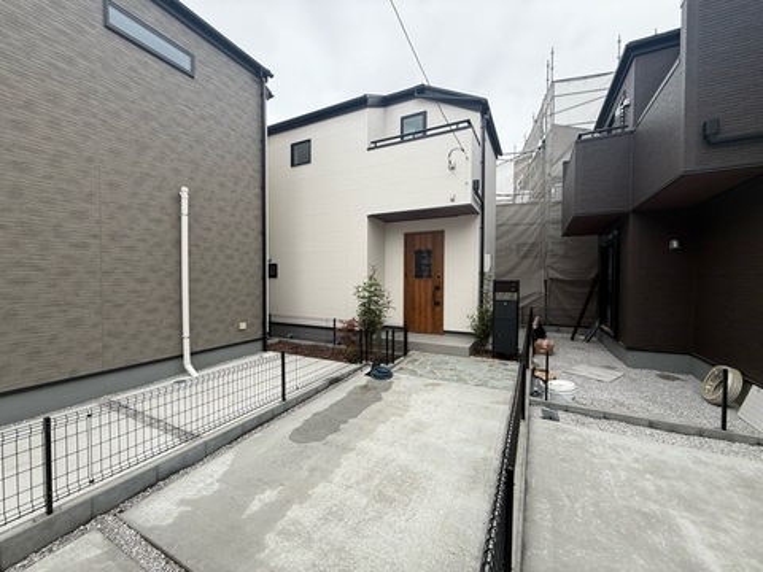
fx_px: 309
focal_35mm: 14
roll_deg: -0.6
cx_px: 382
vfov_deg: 85.7
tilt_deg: -1.2
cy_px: 286
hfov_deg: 102.1
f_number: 2.2
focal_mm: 2.22
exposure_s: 1/326
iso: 50
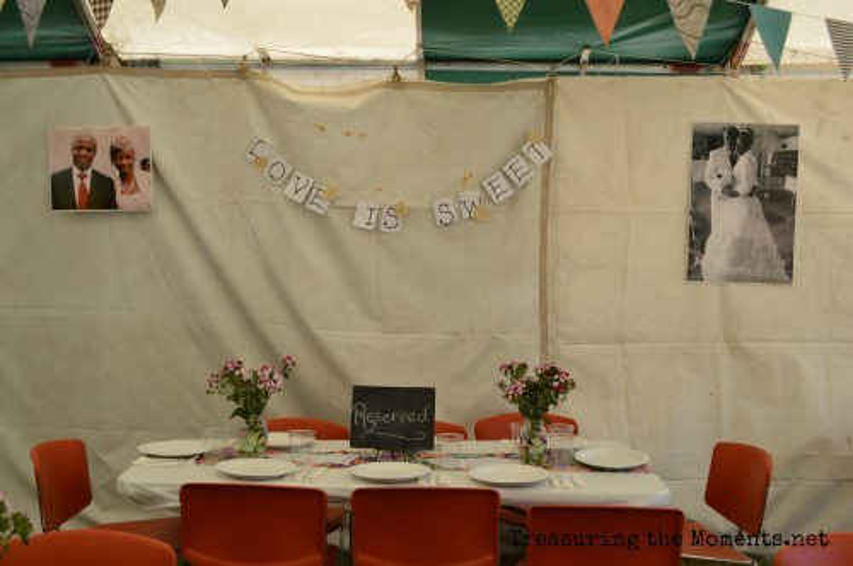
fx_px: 923
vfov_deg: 34.1
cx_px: 426
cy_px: 283
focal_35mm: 39
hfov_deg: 49.6
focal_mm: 26
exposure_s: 1/125
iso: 180
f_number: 5.6
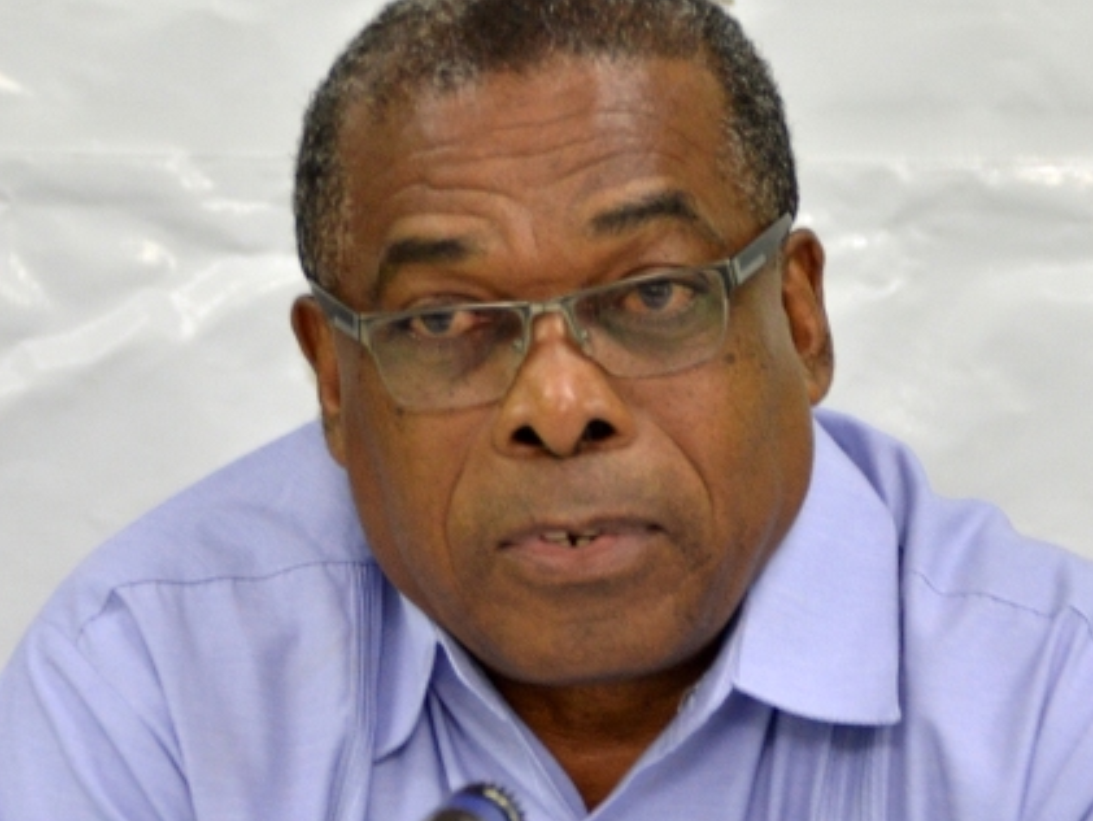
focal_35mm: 197
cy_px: 444
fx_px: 6222
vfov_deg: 7.5
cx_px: 626
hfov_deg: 10.0
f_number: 4.5
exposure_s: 1/60
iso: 560
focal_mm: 90
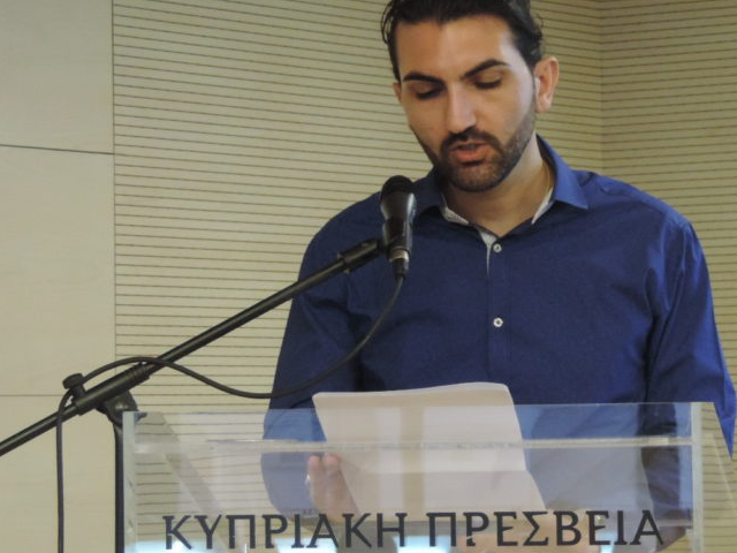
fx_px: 3577
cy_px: 287
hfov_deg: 11.8
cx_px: 439
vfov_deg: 8.8
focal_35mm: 168
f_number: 4.2
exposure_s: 1/15
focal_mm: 18.7
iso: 800
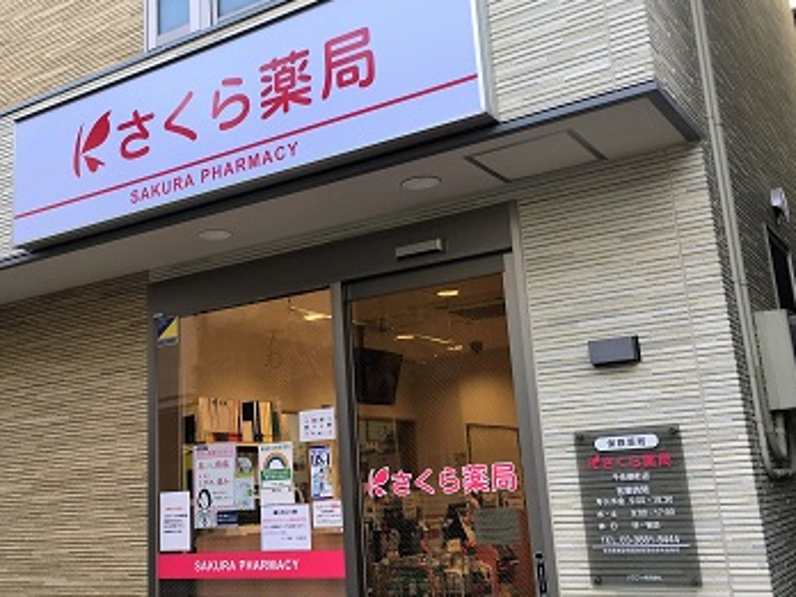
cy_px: 268
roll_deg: +3.1
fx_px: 920
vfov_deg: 35.9
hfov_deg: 46.6
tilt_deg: +13.5
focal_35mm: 40
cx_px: 334
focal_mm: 4.15
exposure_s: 1/120
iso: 25
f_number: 2.2
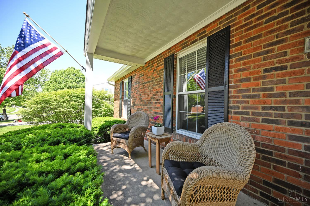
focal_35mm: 14
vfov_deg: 81.2
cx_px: 155
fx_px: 121
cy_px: 103
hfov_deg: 104.3
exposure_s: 1/250
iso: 200
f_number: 4.5
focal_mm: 14
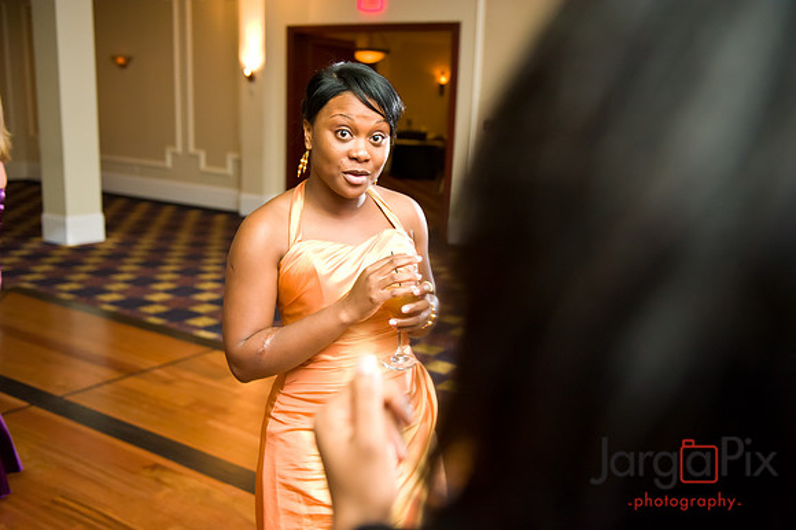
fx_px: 796
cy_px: 265
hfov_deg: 53.2
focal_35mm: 36
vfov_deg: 36.8
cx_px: 398
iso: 3200
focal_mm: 36
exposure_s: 1/125
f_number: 3.2
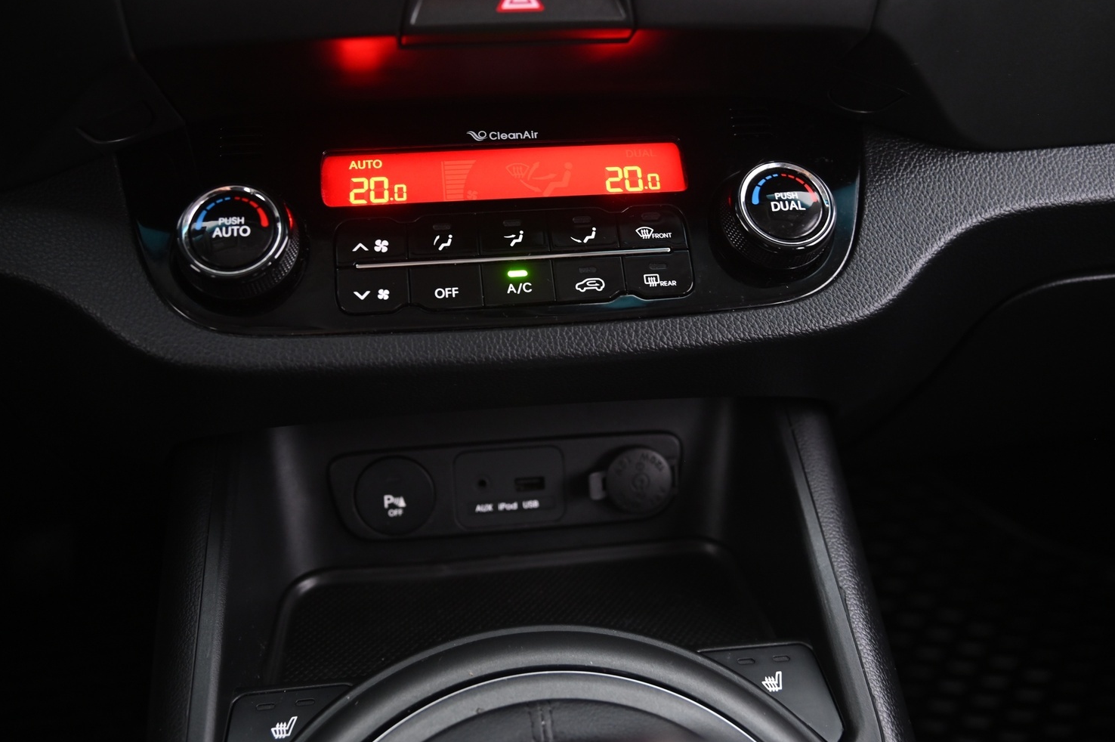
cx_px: 514
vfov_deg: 39.9
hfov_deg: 57.2
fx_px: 1021
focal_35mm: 33
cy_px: 341
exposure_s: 1/5
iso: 2000
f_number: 4
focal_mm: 30
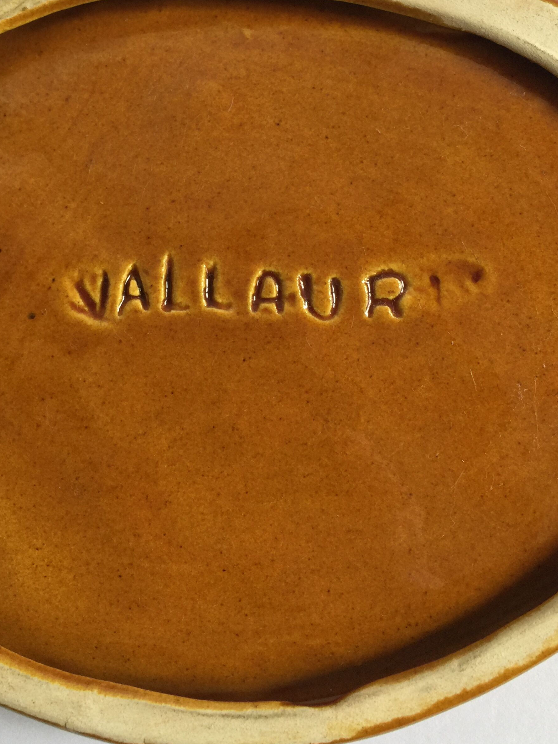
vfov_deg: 46.3
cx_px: 261
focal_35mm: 40
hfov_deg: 36.0
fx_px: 860
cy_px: 265
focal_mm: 4.15
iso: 40
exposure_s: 1/17
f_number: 2.2
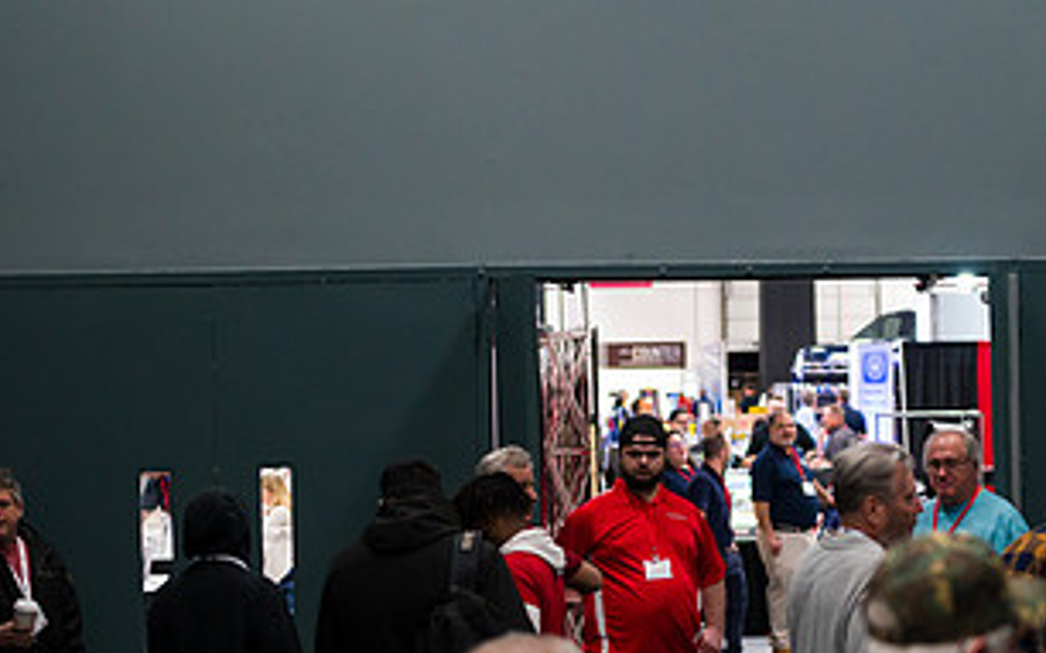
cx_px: 656
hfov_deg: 15.5
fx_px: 3847
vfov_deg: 9.7
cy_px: 550
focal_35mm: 135
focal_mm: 70
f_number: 3.2
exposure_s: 1/200
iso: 3200
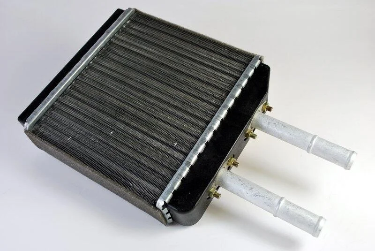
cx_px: 188
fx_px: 407
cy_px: 126
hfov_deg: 49.5
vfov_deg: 34.3
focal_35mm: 39
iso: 200
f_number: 5.6
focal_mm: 26
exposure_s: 1/125
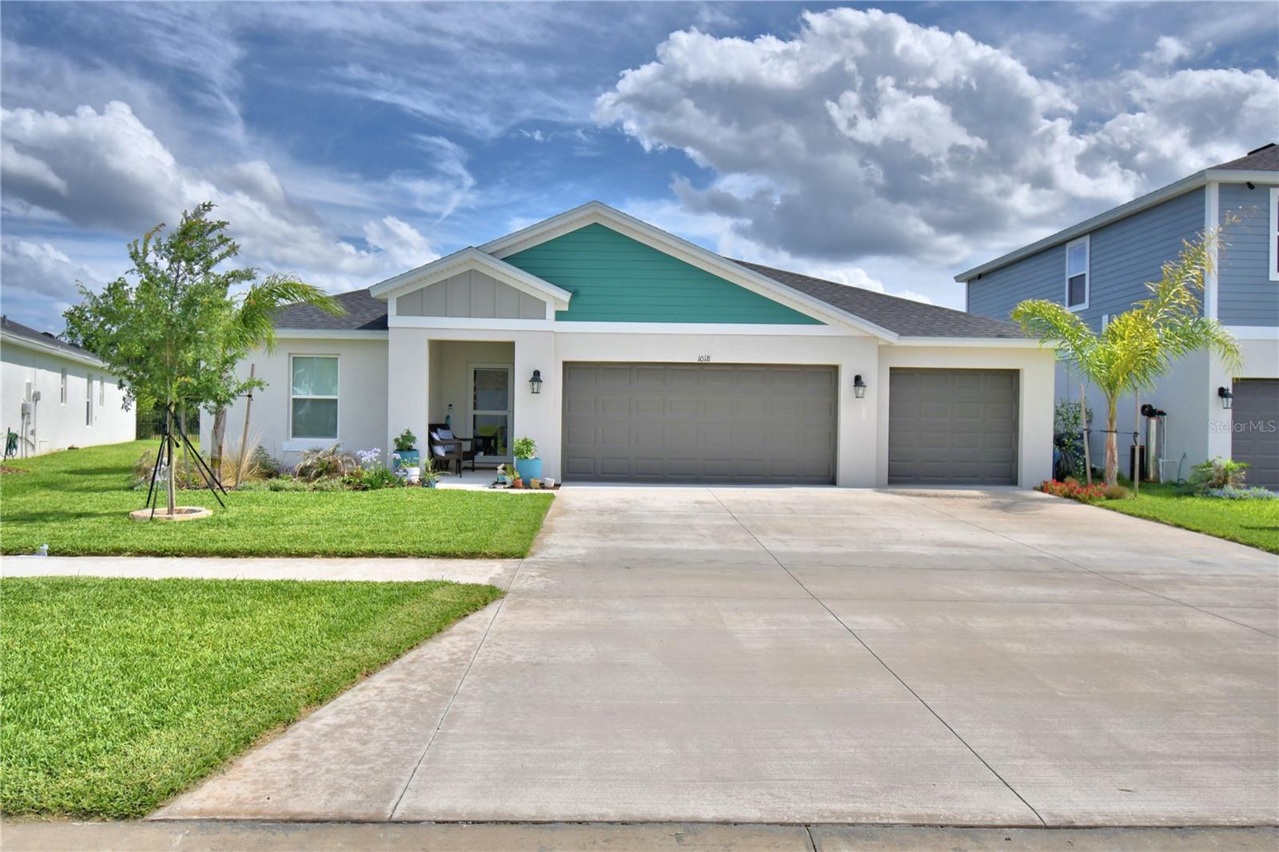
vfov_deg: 47.9
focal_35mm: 27
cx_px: 640
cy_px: 426
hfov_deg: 67.4
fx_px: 959
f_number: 5.3
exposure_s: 1/1600
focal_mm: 18
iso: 100
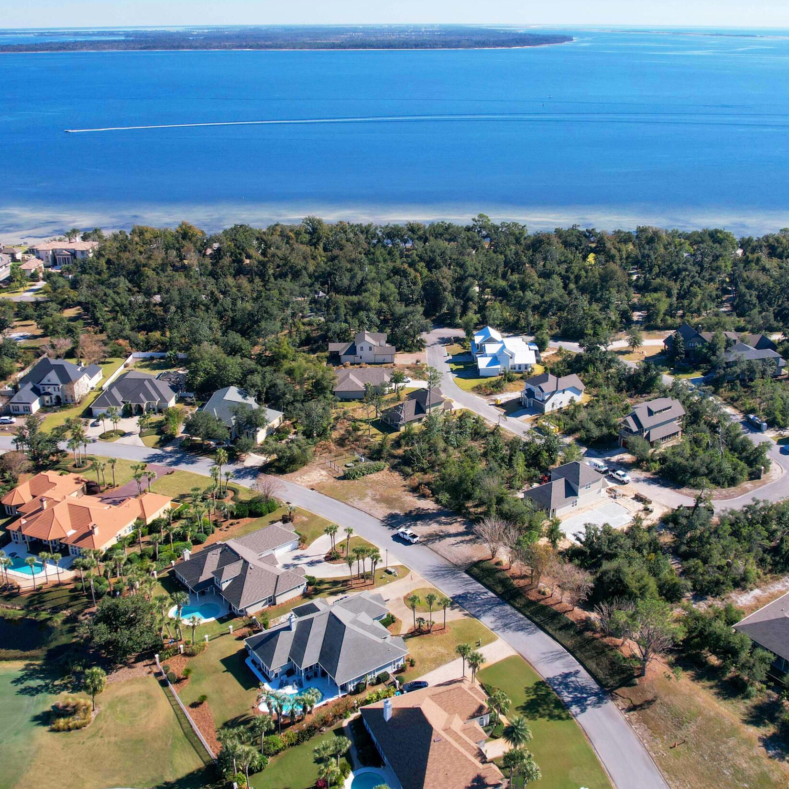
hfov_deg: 48.4
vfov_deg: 48.4
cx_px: 412
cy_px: 351
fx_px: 877
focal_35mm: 34
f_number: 2.8
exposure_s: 1/2000
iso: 200
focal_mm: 8.38
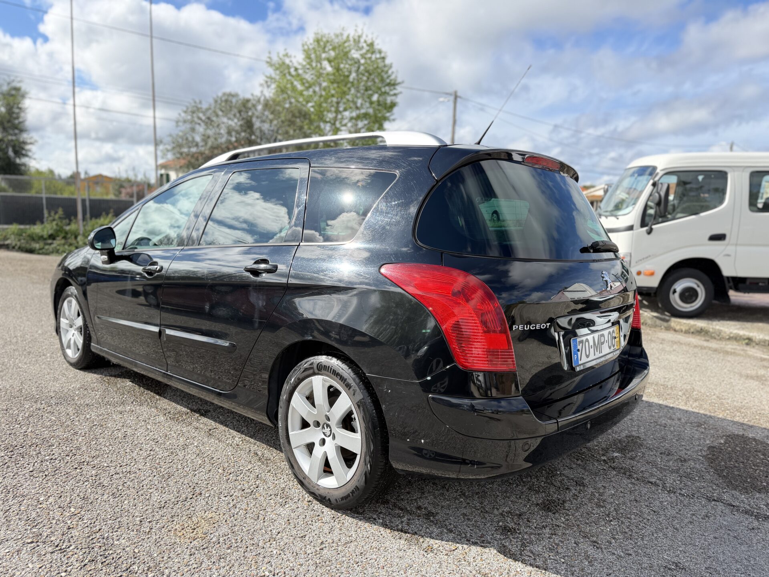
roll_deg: -1.8
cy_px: 288
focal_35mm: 24
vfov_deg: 56.8
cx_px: 384
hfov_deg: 71.6
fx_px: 533
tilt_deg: -9.3
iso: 100
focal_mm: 6.76
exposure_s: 1/1337
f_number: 1.78
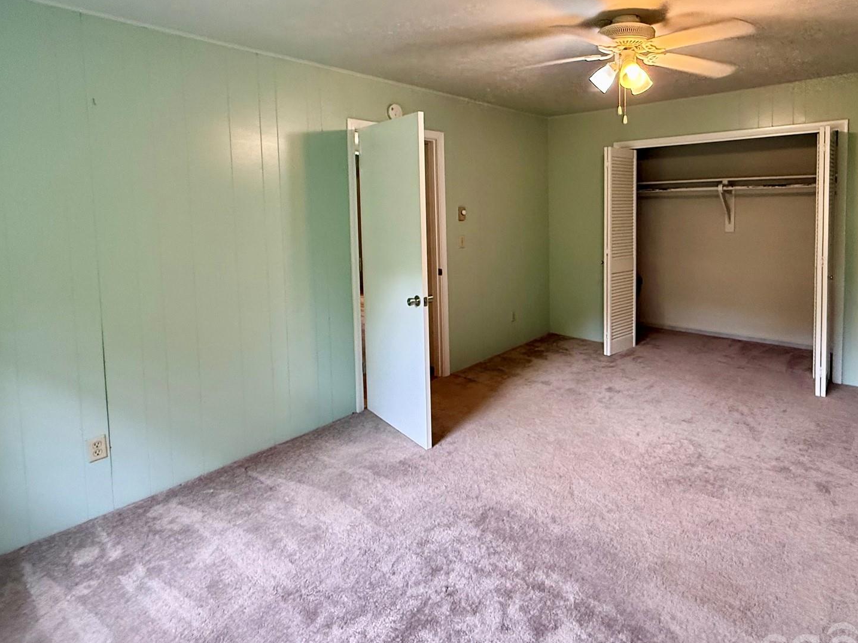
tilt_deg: -3.3
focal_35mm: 20
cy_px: 236
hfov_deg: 81.0
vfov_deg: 64.9
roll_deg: +1.3
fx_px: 496
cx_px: 506
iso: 400
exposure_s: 1/64
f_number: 2.2
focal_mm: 2.22
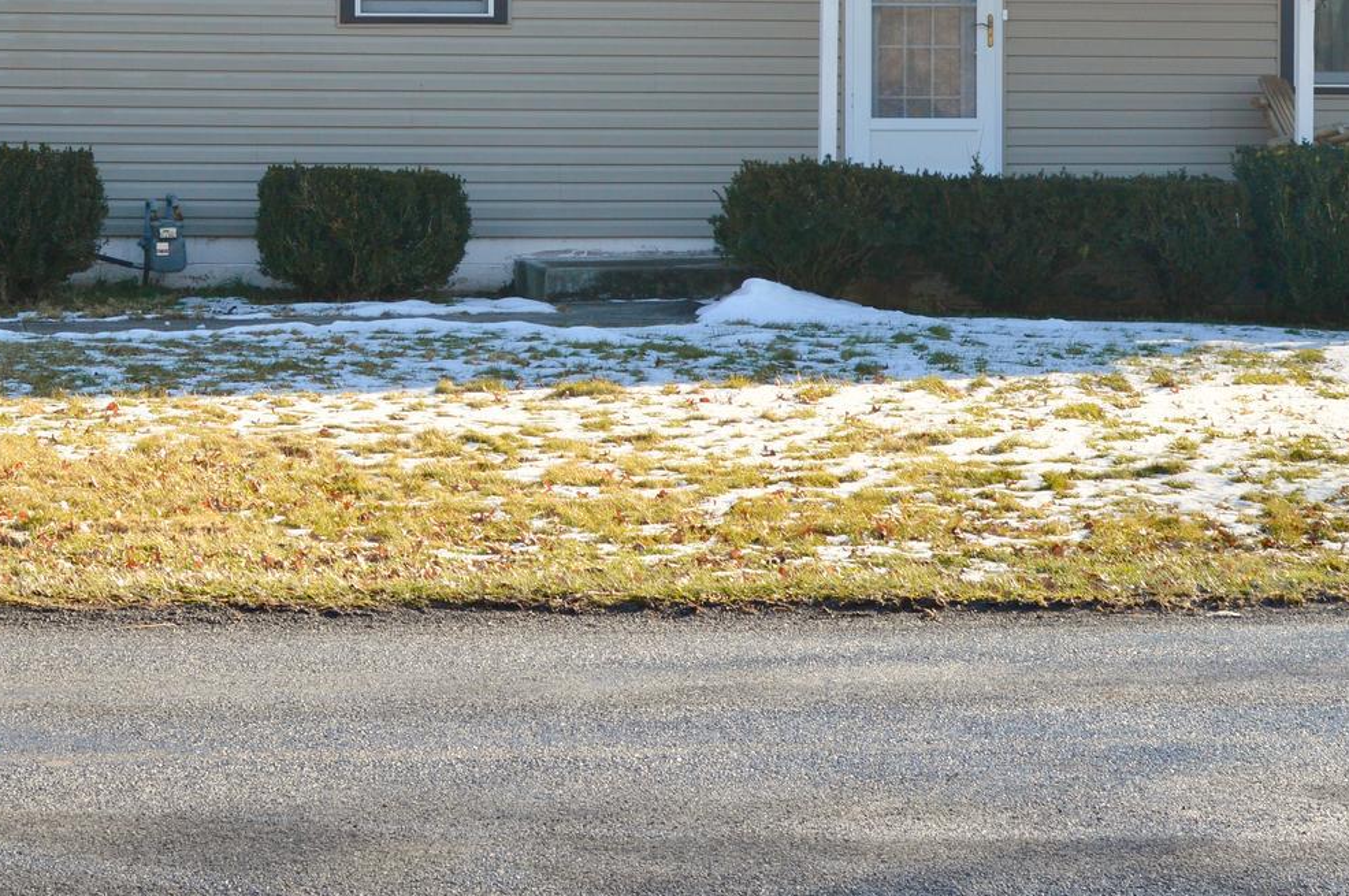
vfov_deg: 12.4
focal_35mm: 109
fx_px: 4081
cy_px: 76
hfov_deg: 18.8
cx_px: 621
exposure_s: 1/200
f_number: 8
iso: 100
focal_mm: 35
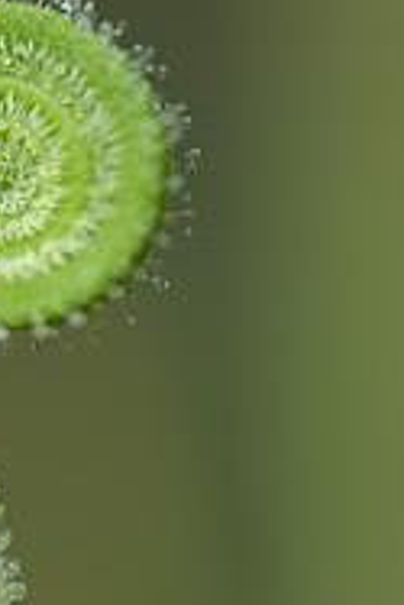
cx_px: 29
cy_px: 489
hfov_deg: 3.2
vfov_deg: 4.8
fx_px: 7275
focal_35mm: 433
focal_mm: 180
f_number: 5
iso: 90
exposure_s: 1/125
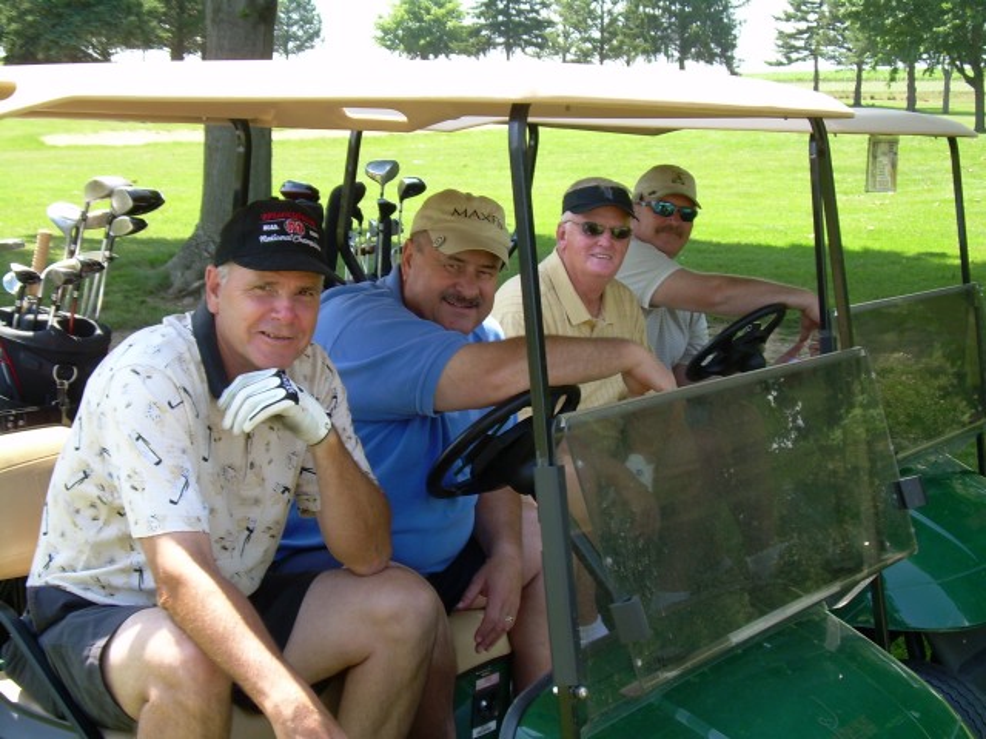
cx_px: 493
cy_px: 370
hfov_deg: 31.7
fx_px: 1738
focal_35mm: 61
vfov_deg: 24.0
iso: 50
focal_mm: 10.3
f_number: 3.4
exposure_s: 1/149
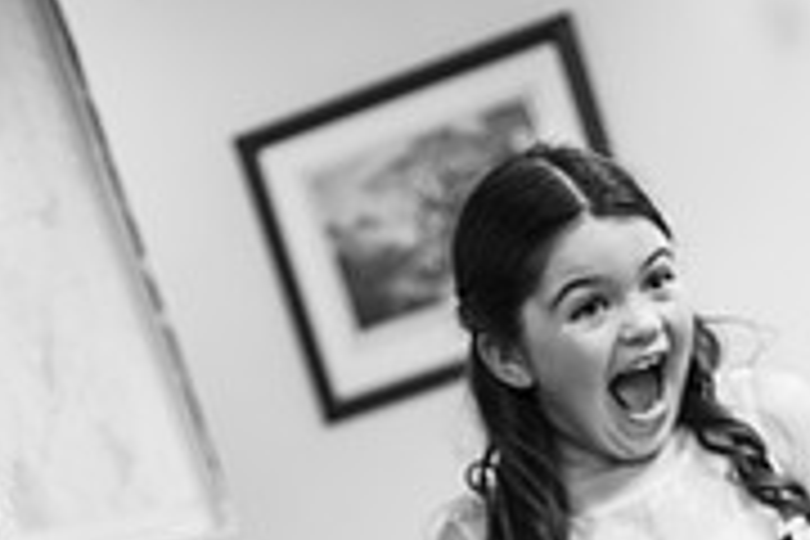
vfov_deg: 11.5
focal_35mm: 113
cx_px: 459
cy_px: 850
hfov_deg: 18.1
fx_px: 2542
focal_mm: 35
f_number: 2.5
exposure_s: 1/80
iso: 100
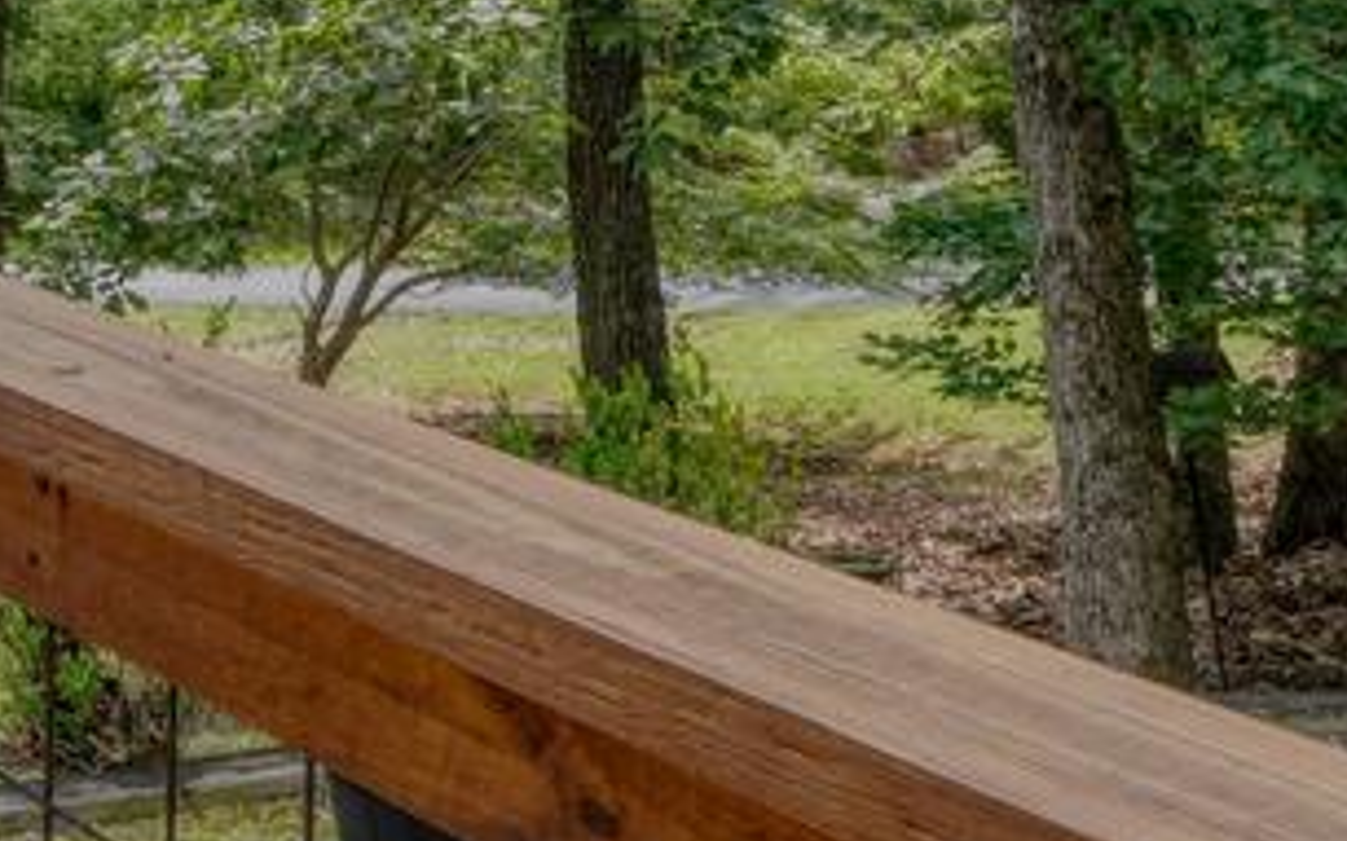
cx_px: -475
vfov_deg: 16.2
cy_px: -326
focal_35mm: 75
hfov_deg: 23.7
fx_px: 2752
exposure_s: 1/4
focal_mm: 10
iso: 100
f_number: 8
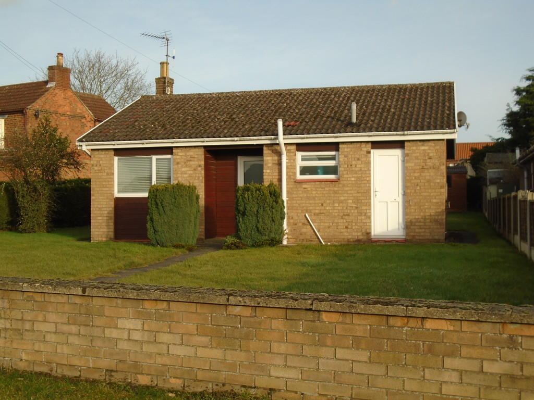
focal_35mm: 49
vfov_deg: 29.7
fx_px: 756
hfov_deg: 38.9
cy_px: 200
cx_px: 267
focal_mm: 8.7
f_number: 4.5
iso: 100
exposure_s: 1/320
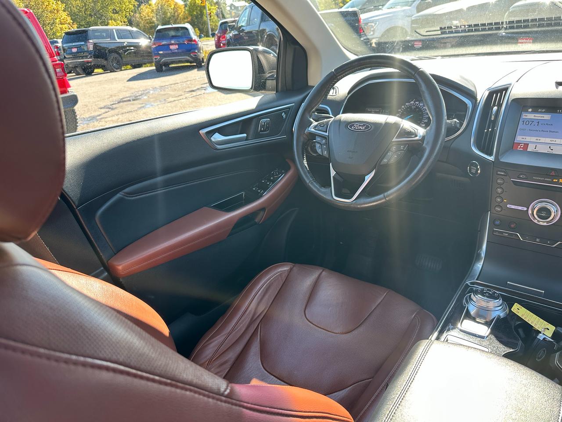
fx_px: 390
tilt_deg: -25.6
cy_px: 211
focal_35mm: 24
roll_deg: +5.7
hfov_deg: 71.6
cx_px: 281
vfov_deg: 56.8
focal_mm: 6.86
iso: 64
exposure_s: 1/224
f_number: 1.78
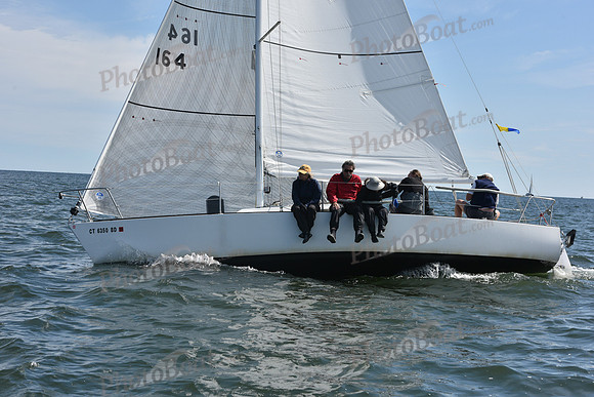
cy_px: 198
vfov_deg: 19.5
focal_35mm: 70
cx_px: 297
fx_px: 1155
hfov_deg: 28.8
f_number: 10
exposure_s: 1/1000
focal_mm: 70
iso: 320
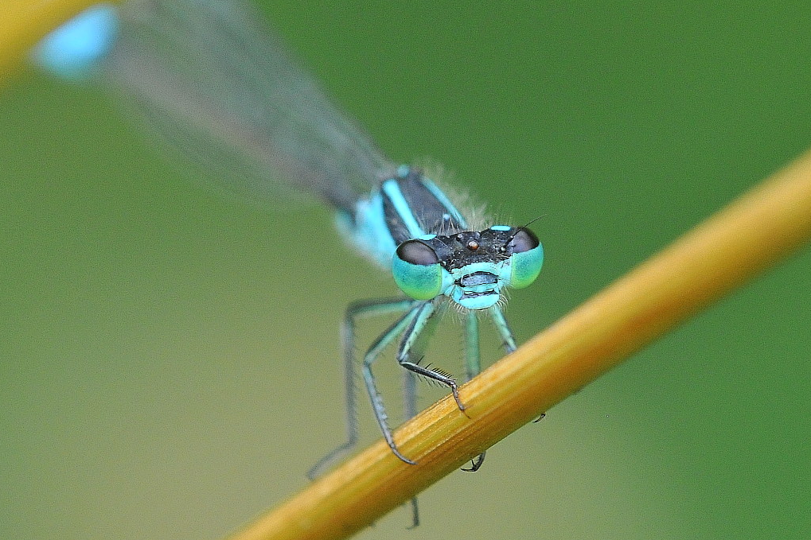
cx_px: 406
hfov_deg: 10.2
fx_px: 4527
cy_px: 270
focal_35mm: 201
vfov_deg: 6.8
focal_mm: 200
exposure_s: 1/320
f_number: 10
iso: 1000
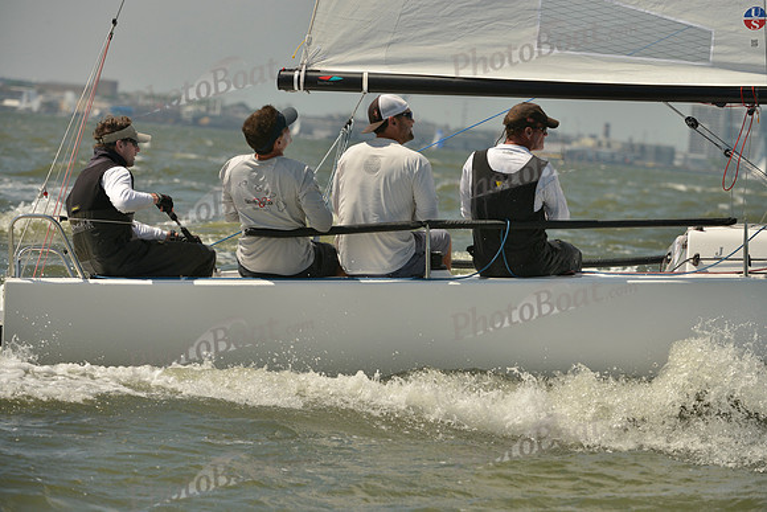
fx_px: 5327
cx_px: 384
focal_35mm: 250
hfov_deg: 8.2
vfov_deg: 5.5
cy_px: 256
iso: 280
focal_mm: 250
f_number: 9
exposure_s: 1/1600
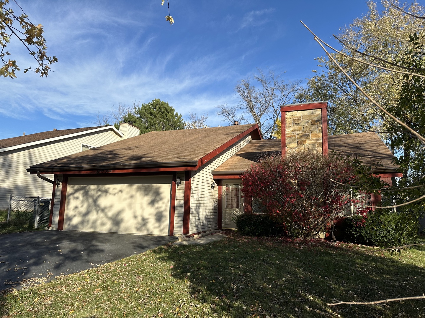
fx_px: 295
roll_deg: -1.3
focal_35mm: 24
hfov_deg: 71.6
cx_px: 212
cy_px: 159
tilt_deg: +10.3
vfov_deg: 56.8
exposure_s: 1/3861
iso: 80
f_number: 1.78
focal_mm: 6.86
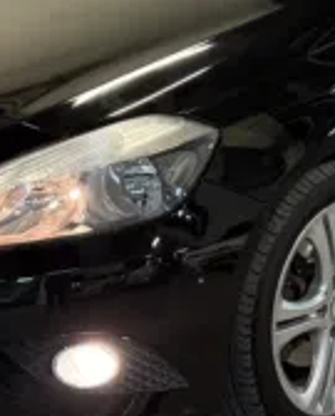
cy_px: 47
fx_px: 1100
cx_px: 228
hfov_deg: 17.3
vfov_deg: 21.0
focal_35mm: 89
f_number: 1.78
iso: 320
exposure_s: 1/50
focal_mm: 6.76
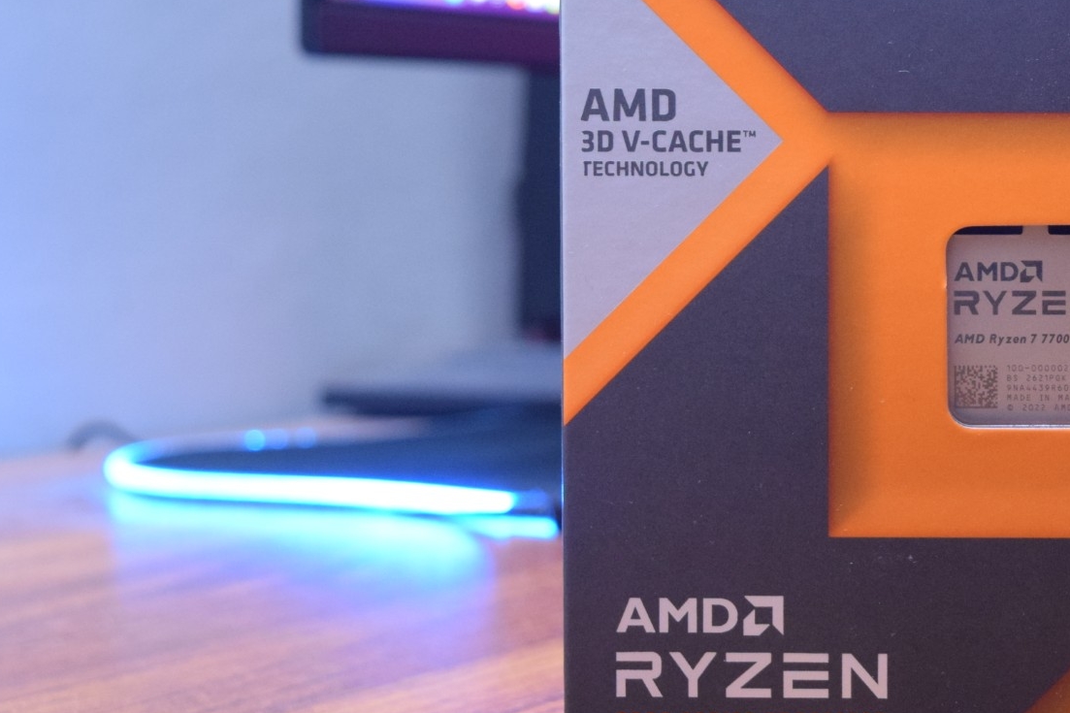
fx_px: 2793
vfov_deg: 14.5
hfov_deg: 21.1
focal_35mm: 94
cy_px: 266
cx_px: 1034
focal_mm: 32
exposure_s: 1/8
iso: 1600
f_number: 7.1
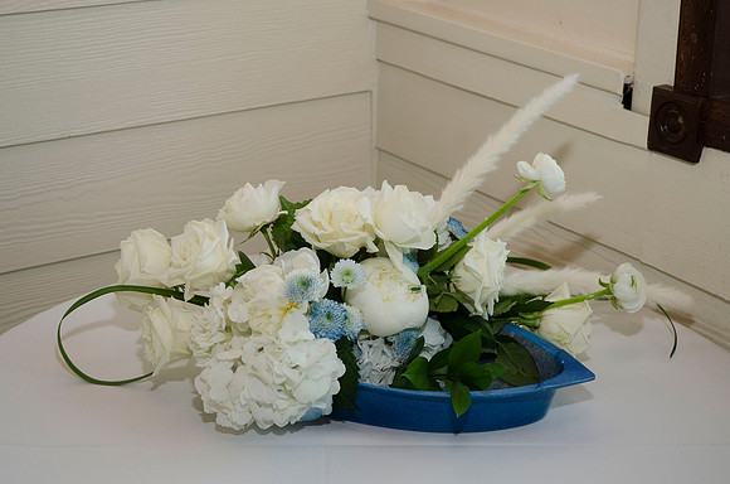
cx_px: 365
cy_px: 242
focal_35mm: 72
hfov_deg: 28.1
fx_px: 1457
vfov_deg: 18.8
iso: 100
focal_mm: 48
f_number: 5.6
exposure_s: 1/160
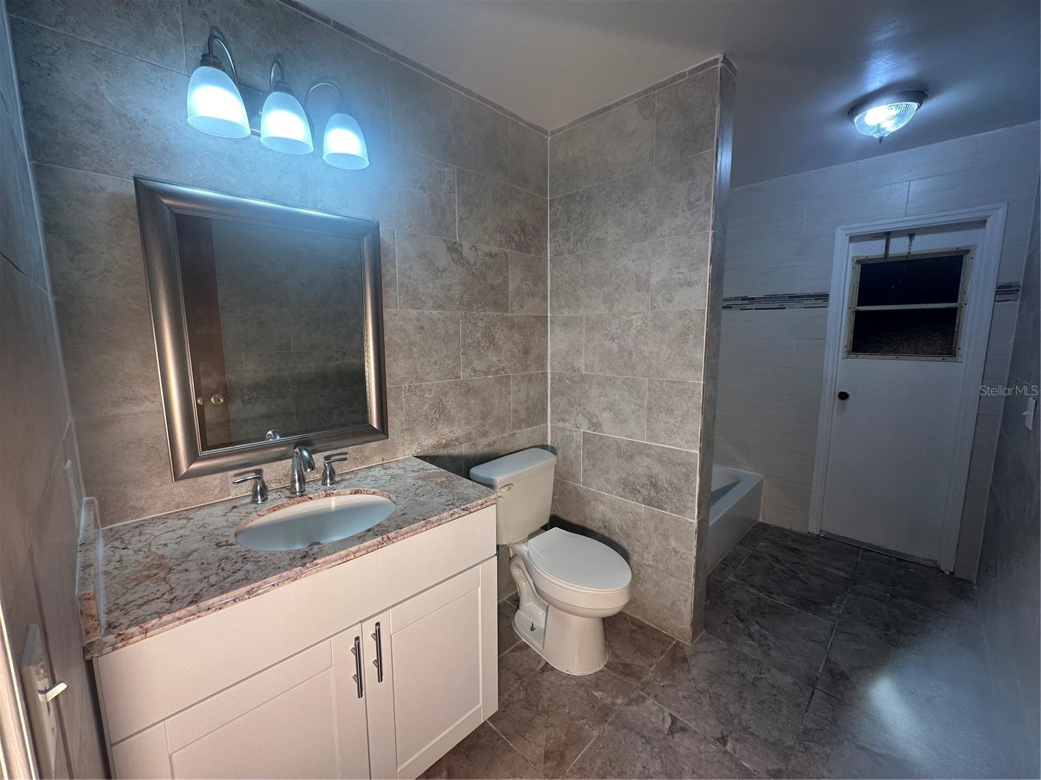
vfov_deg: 85.7
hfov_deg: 102.1
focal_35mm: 14
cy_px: 390
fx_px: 421
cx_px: 520
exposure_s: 1/120
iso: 80
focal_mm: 2.22
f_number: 2.2
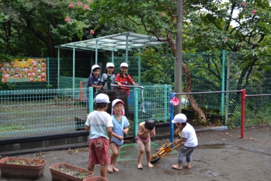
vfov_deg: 31.9
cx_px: 136
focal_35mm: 42
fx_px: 316
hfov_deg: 46.4
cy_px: 90
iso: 1000
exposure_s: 1/500
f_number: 4.5
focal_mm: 28
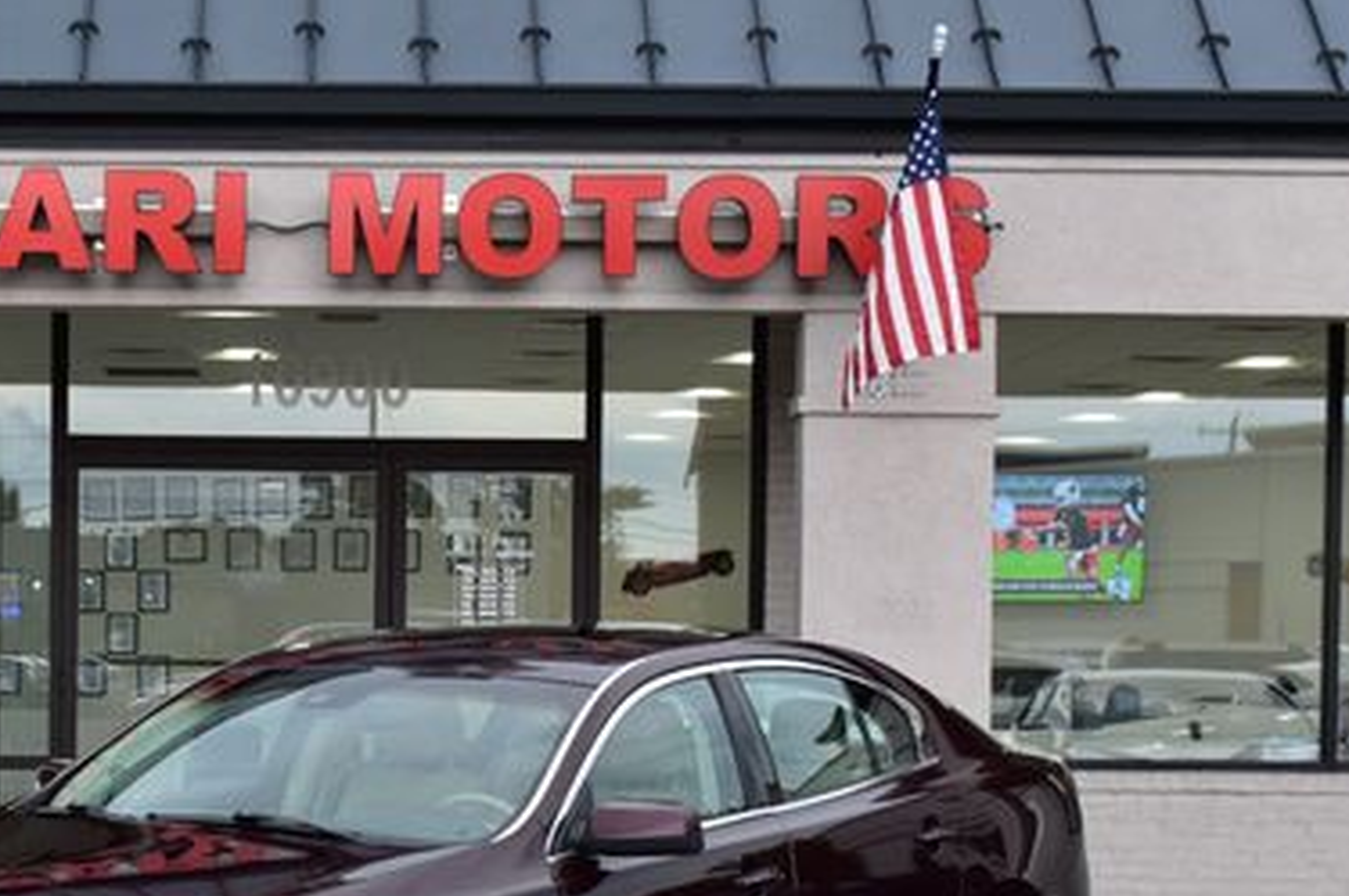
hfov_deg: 24.5
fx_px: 3069
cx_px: 309
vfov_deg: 16.5
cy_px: 752
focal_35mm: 82
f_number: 8
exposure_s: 1/80
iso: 400
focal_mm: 32
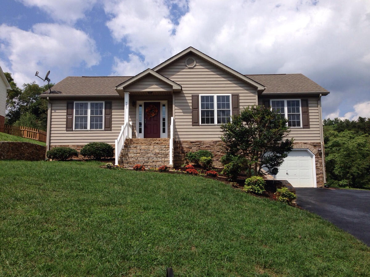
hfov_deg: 55.4
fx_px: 353
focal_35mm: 33
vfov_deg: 42.9
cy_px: 138
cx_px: 185
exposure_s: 1/2262
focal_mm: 4.12
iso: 50
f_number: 2.4
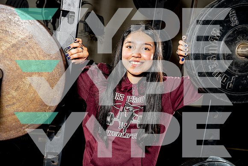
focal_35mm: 37
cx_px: 124
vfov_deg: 36.0
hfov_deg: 51.9
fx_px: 255
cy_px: 83
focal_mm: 37
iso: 200
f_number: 5.6
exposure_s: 1/250
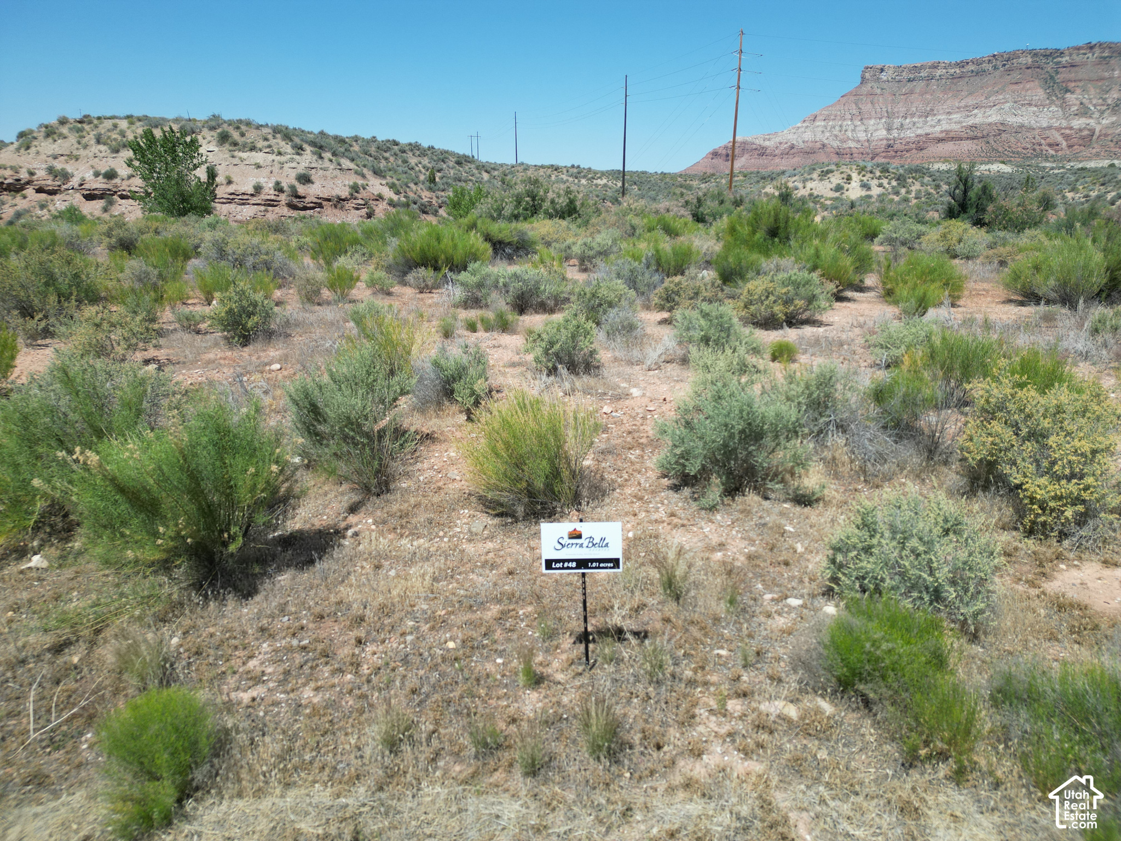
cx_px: 560
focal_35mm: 24
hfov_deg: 71.6
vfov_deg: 56.8
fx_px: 777
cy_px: 420
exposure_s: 1/2500
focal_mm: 6.72
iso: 110
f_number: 1.7
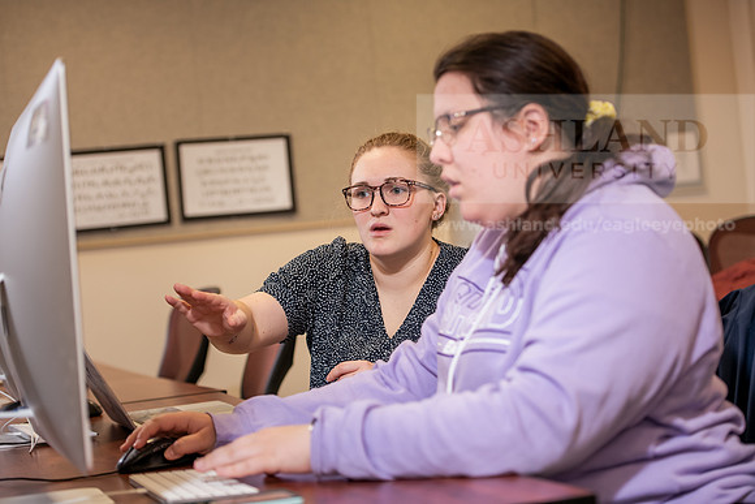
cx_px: 378
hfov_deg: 28.8
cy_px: 252
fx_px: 1468
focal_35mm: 70
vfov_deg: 19.5
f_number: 3.2
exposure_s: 1/200
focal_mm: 70
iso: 800
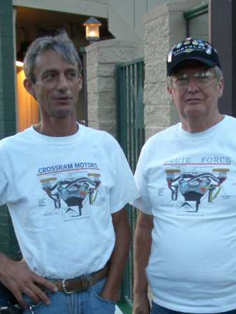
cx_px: 138
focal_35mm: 66
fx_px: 599
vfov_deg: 28.7
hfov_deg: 22.3
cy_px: 256
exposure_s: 1/60
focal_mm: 5.8
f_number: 2.6
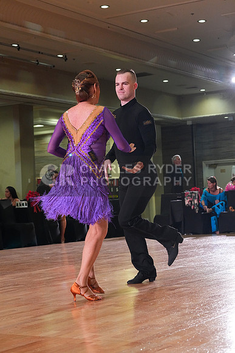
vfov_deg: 27.0
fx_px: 734
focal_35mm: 75
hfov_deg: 18.2
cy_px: 176
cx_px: 118
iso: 5000
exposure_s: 1/320
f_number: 5.6
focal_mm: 75
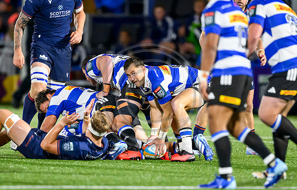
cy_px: 108
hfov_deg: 2.6
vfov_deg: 1.7
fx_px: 6435
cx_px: 139
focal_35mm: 790
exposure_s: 1/1600
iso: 6400
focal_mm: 400
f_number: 2.8
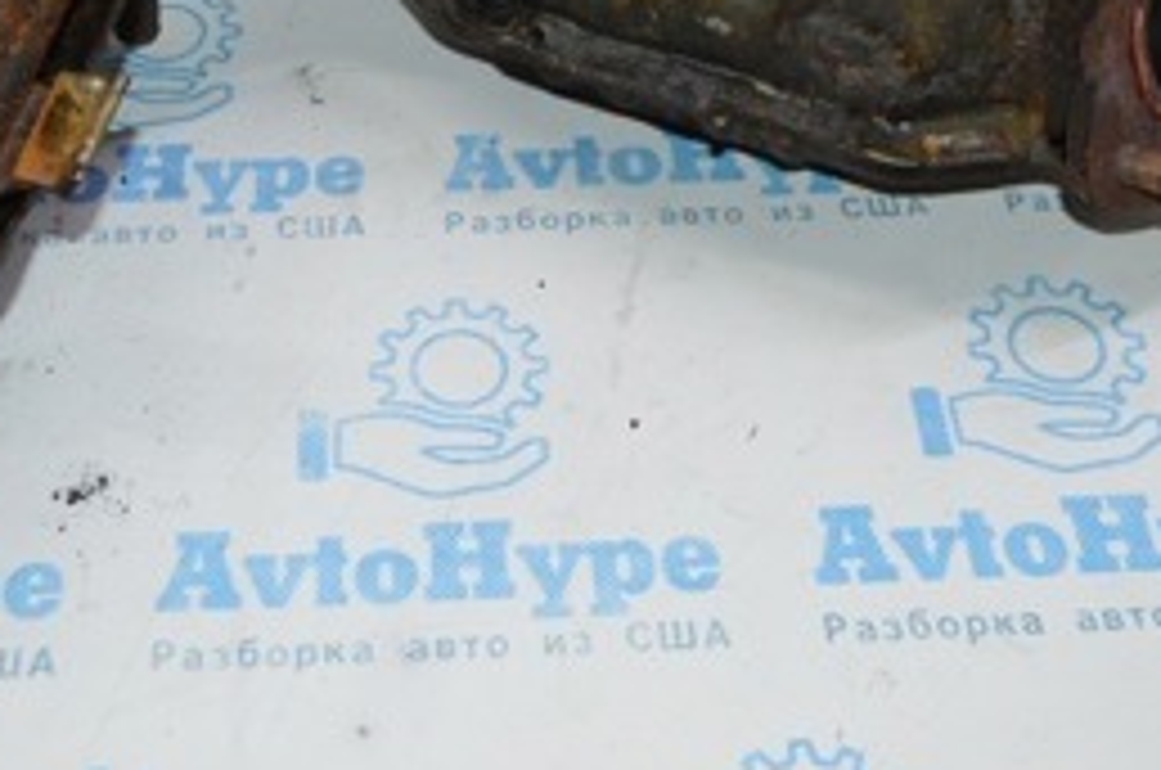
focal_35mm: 67
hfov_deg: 30.0
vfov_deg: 19.3
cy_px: -101
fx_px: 2157
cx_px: 436
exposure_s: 1/125
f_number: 4
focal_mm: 18
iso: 360
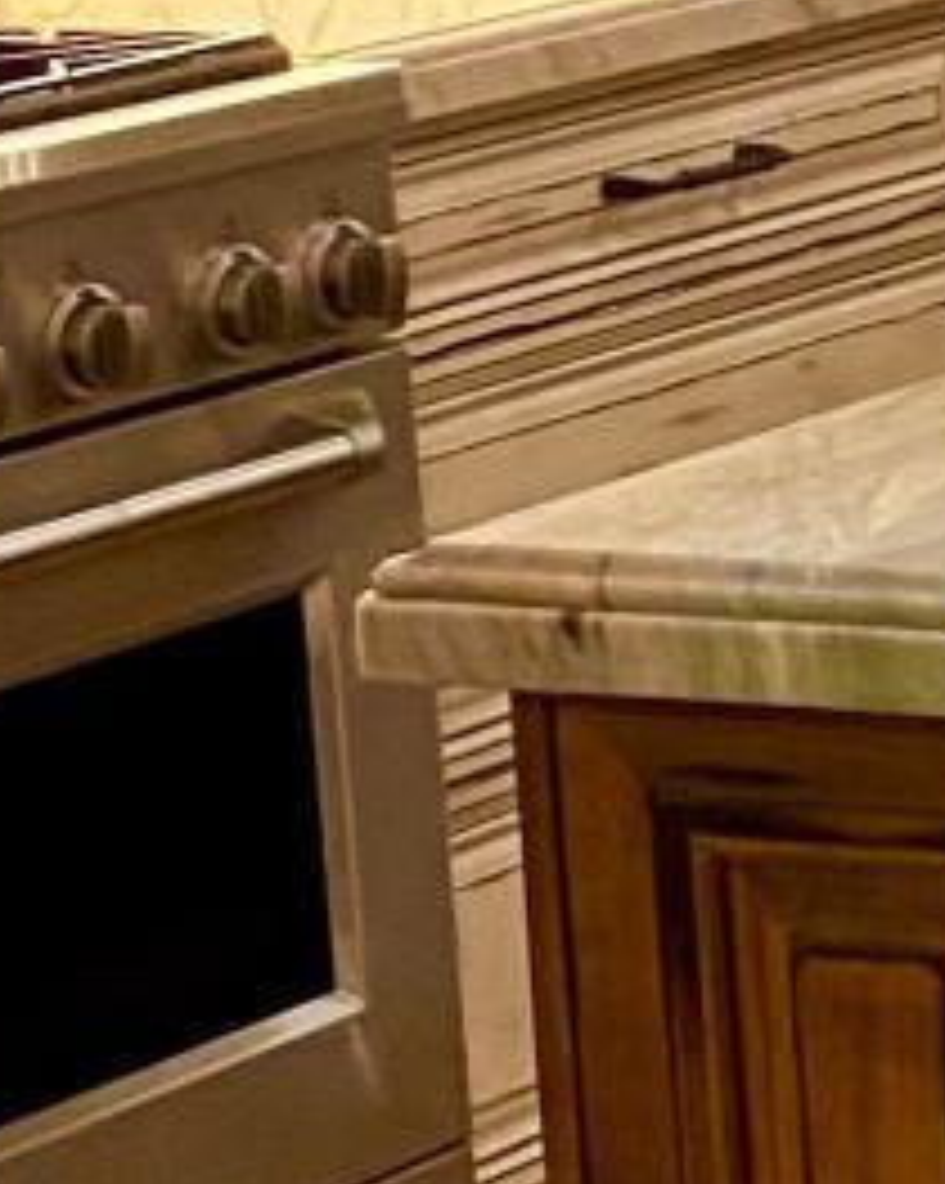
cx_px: 2156
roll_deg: +2.6
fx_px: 6755
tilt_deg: -6.2
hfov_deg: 7.5
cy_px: 45
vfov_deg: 9.9
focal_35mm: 193
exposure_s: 1/40
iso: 500
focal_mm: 4.25
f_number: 1.8
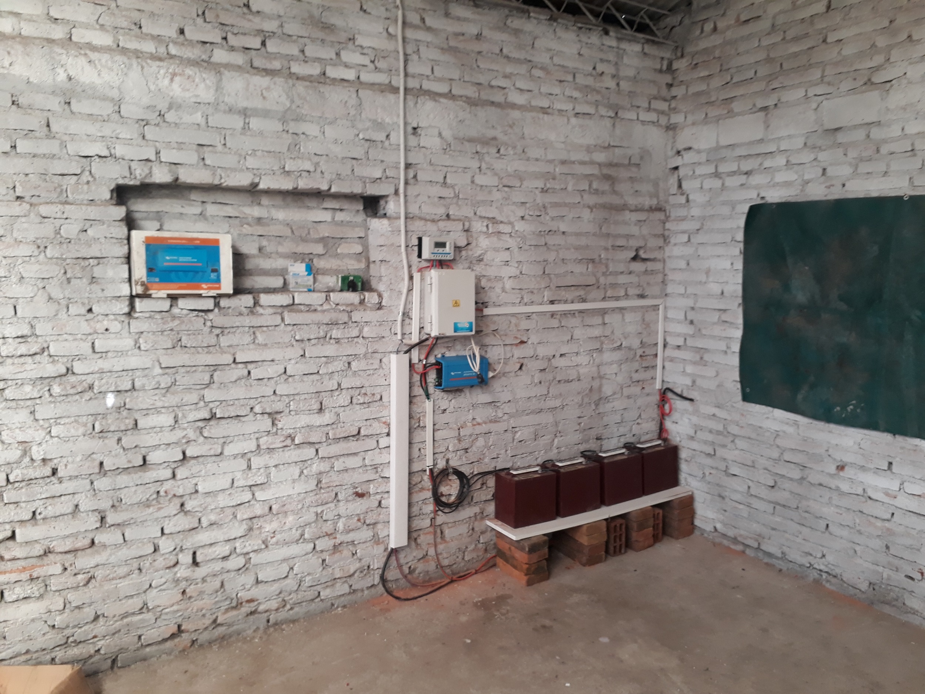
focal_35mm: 27
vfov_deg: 51.4
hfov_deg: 65.3
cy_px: 347
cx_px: 462
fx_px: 721
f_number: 1.9
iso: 64
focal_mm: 3.6
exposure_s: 1/50
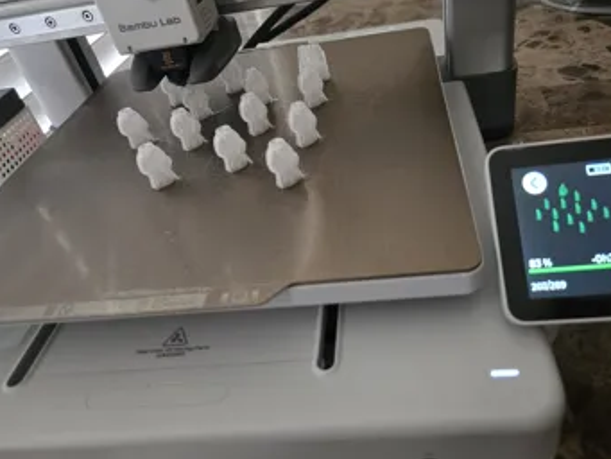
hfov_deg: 65.0
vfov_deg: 51.4
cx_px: 348
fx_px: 477
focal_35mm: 27
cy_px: 233
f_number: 1.8
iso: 1000
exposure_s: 1/60
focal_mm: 5.4
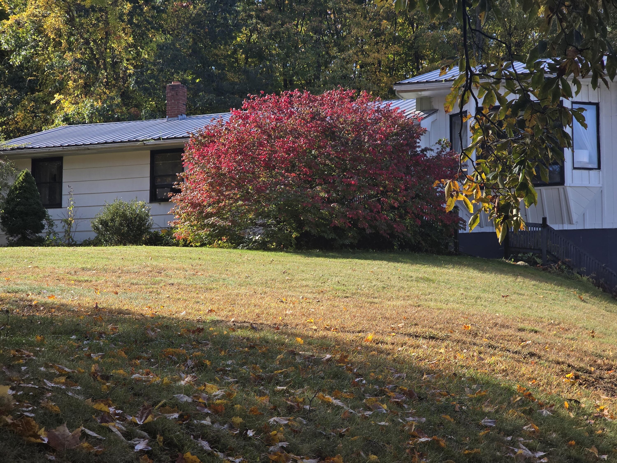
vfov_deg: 21.3
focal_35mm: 69
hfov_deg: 28.2
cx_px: 308
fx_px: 1230
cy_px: 232
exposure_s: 1/449
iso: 50
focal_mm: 7.9
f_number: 2.4
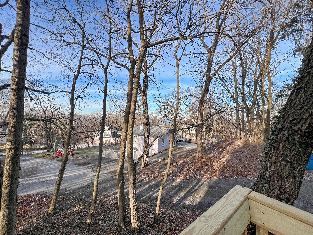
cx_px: 156
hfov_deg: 106.2
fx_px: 118
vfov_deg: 89.9
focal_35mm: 13
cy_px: 118
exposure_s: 1/900
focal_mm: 1.57
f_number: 1.8
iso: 32
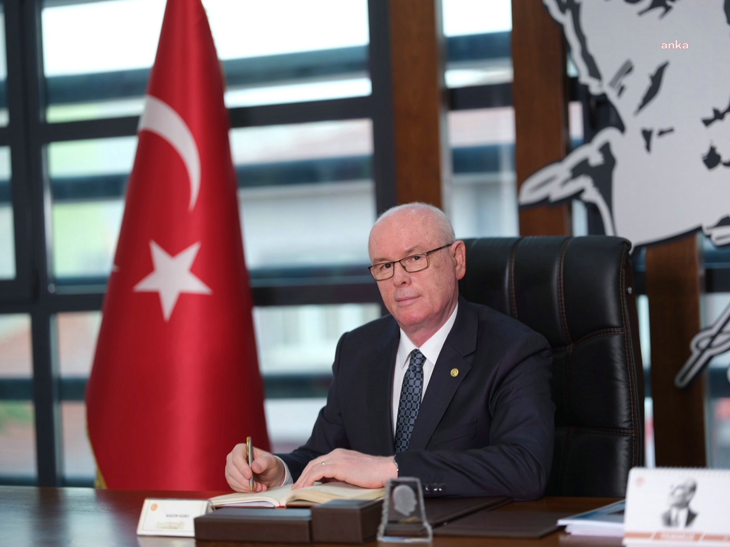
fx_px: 1835
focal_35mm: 87
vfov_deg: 17.0
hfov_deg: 22.5
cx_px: 365
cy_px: 274
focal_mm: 110
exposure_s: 1/80
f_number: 2
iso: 200
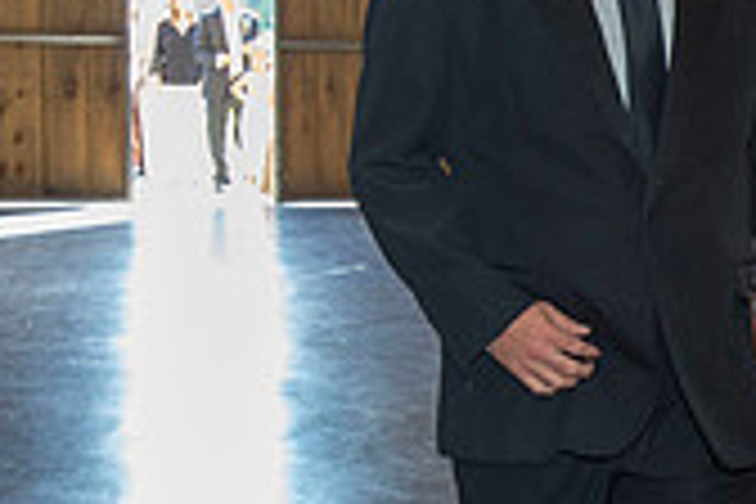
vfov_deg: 11.3
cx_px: 882
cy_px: 333
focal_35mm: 121
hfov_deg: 16.3
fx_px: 2541
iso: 1600
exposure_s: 1/125
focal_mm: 35
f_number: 6.3
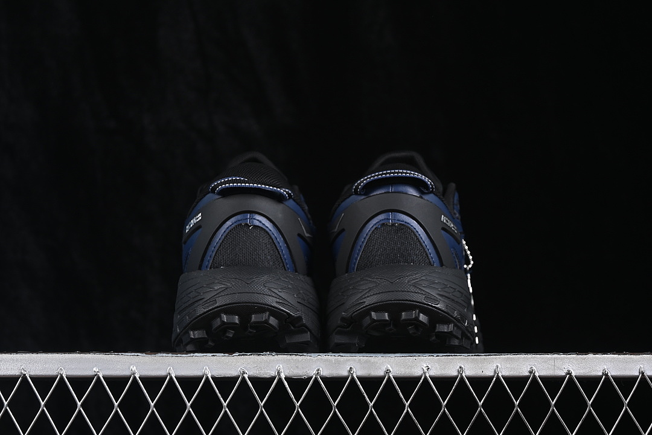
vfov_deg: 18.2
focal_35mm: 75
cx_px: 326
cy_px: 218
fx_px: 1358
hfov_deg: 27.0
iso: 160
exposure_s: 1/60
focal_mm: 50
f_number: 6.3
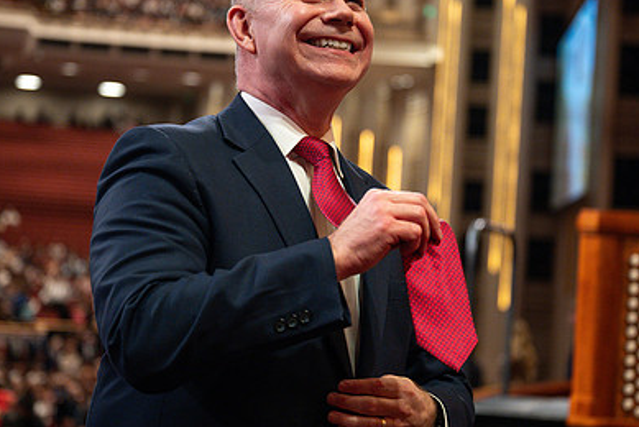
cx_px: 324
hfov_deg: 23.9
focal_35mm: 85
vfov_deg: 16.1
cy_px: 208
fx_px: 1510
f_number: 2.8
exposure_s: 1/400
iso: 1600
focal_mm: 57
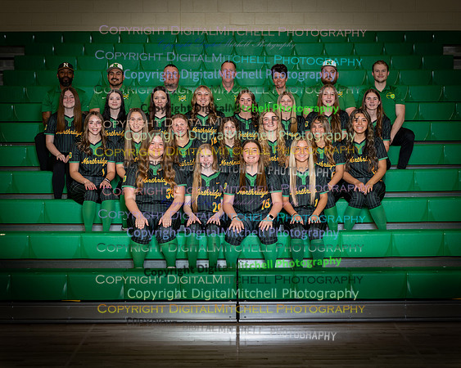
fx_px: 820
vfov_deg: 25.3
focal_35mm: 60
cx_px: 243
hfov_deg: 31.4
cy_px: 161
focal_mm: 40
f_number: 5.6
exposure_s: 1/200
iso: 200
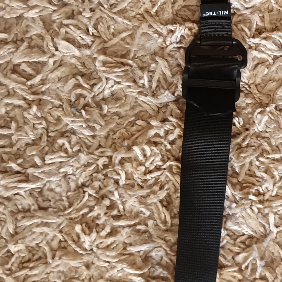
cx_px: 264
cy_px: 69
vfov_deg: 24.0
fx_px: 654
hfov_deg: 23.5
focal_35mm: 71
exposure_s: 1/33.3
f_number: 1.7
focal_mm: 5.31
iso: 1165
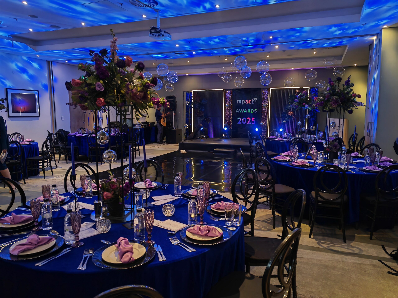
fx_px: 310
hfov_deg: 65.3
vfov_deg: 51.4
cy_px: 149
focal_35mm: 27
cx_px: 199
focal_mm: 5.53
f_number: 1.8
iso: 500
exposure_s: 1/100
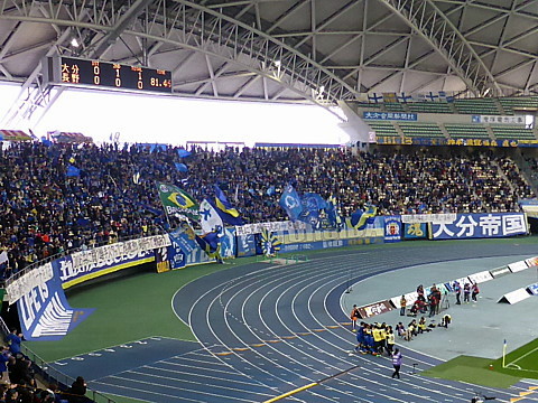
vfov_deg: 56.8
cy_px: 202
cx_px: 269
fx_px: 373
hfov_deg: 71.6
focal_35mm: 24
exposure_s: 1/80
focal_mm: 4.3
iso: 400
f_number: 3.3
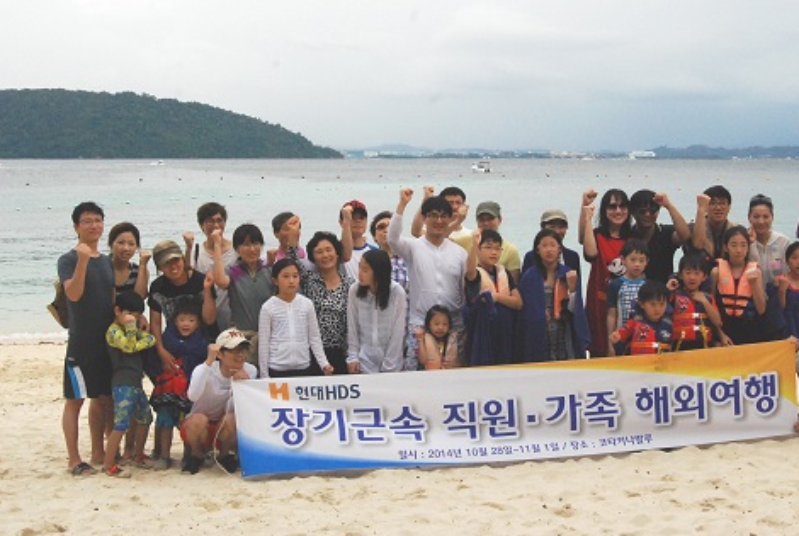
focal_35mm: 50
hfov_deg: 39.4
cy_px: 222
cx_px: 459
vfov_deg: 27.0
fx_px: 1111
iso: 1600
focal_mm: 28
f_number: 11
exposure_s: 1/500
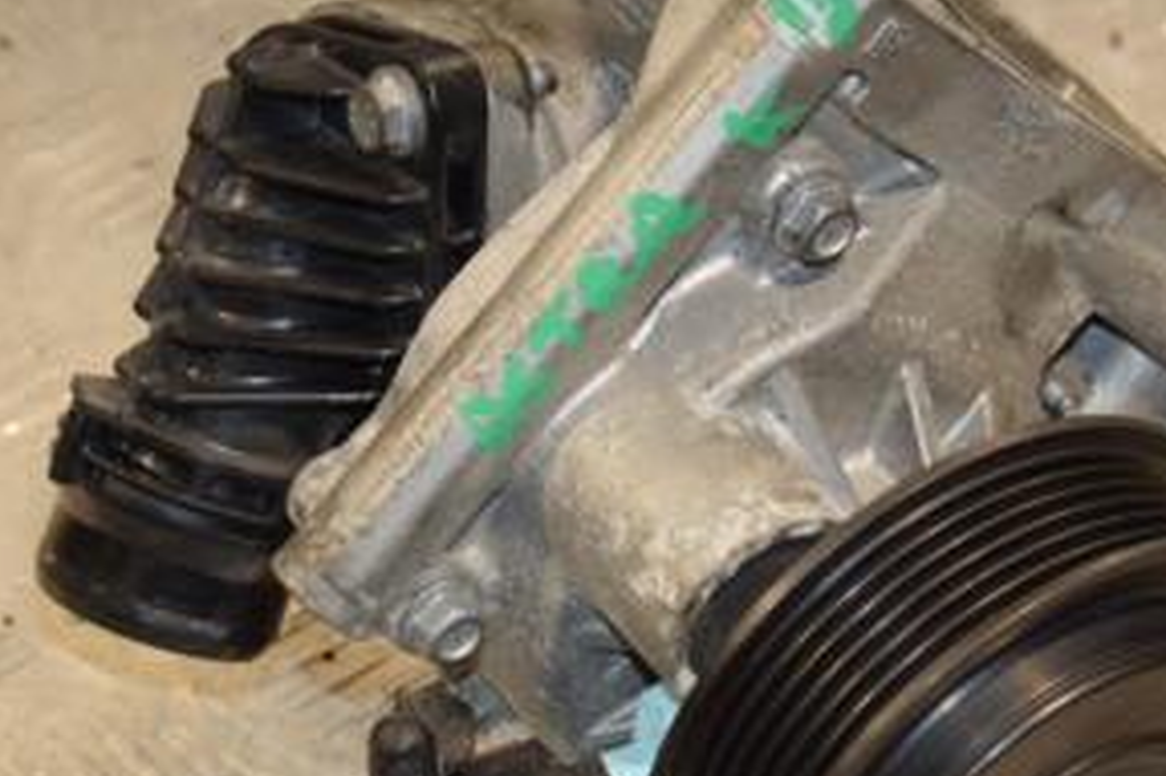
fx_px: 5082
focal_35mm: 157
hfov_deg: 13.1
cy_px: 382
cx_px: 658
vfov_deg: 8.7
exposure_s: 1/200
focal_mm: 50
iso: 800
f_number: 5.6
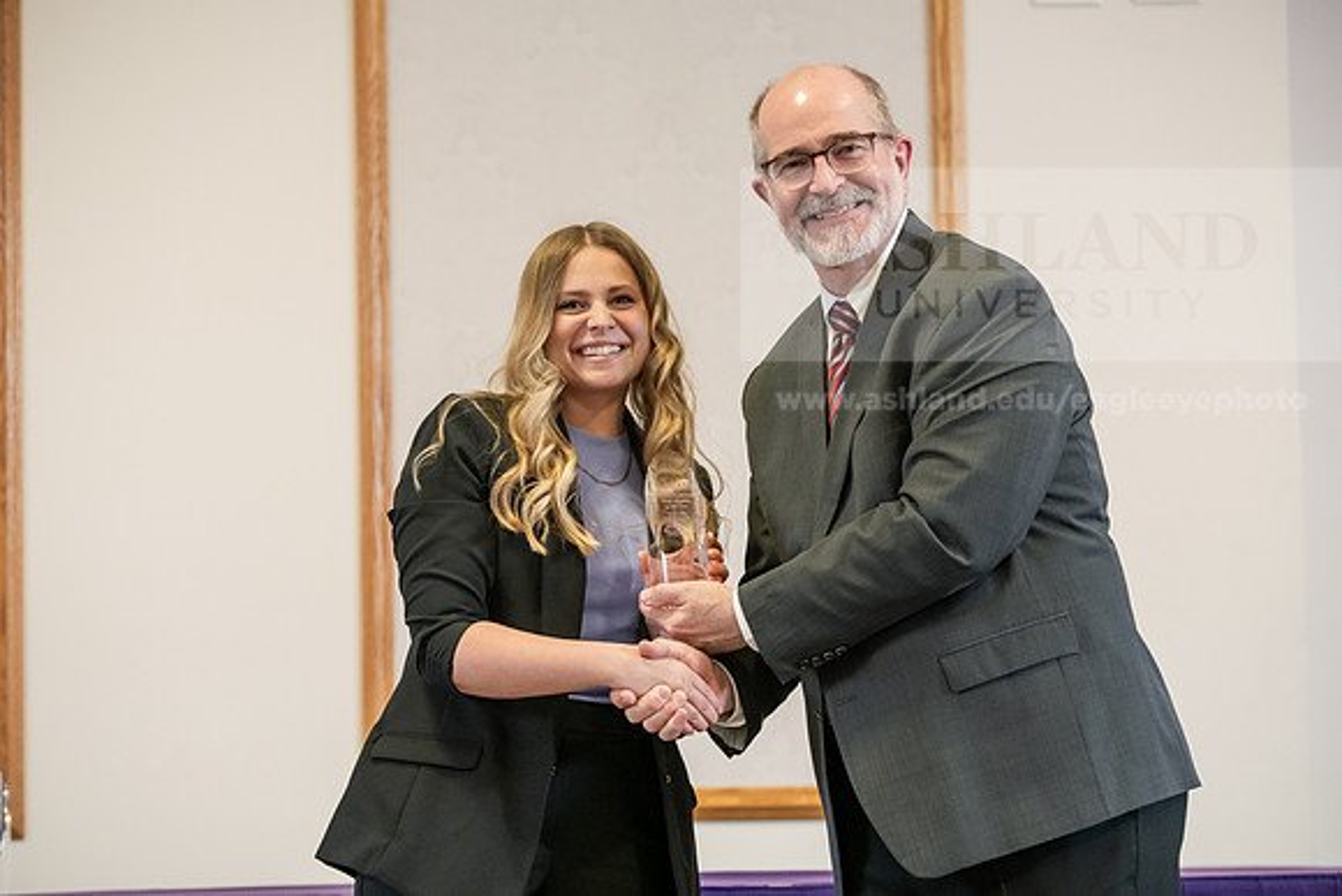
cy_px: 448
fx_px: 3803
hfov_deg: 20.0
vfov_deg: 13.4
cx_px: 671
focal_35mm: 102
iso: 2500
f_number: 4
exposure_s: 1/200
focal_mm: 102
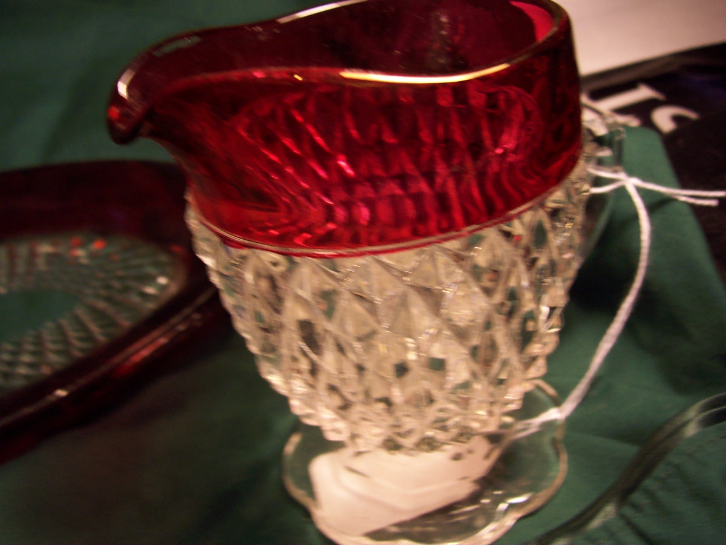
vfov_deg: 38.7
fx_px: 776
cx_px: 363
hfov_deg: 50.1
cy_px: 272
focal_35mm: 37
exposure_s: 1/60
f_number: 2.8
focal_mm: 5.6
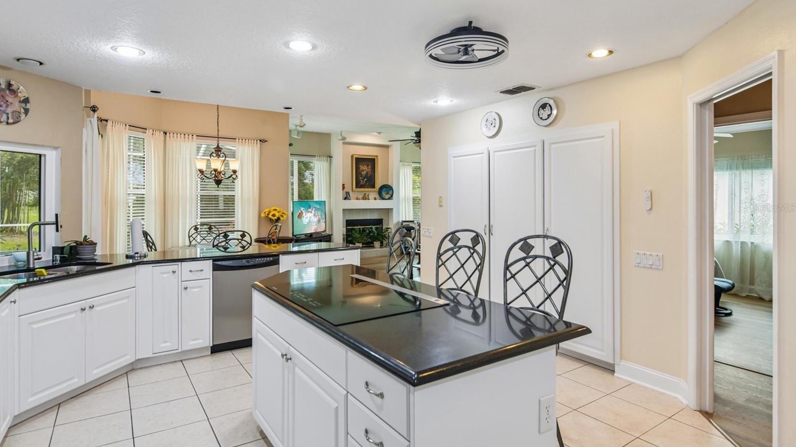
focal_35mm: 20
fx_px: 422
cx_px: 398
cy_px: 208
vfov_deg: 55.8
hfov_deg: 86.6
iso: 400
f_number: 8
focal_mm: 19
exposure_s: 1/30
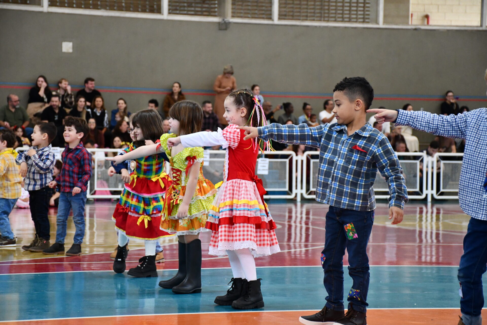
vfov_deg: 12.2
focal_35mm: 112
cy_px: 162
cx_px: 244
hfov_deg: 18.3
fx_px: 1515
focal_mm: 75
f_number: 5
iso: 3200
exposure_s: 1/200
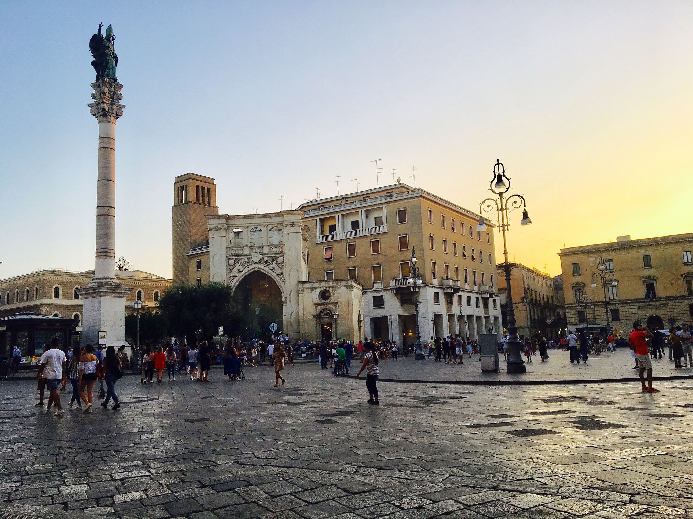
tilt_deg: +7.7
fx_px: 581
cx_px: 346
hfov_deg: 61.7
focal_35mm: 29
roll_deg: +3.0
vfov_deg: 48.2
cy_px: 260
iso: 25
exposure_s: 1/381
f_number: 2.2
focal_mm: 4.15
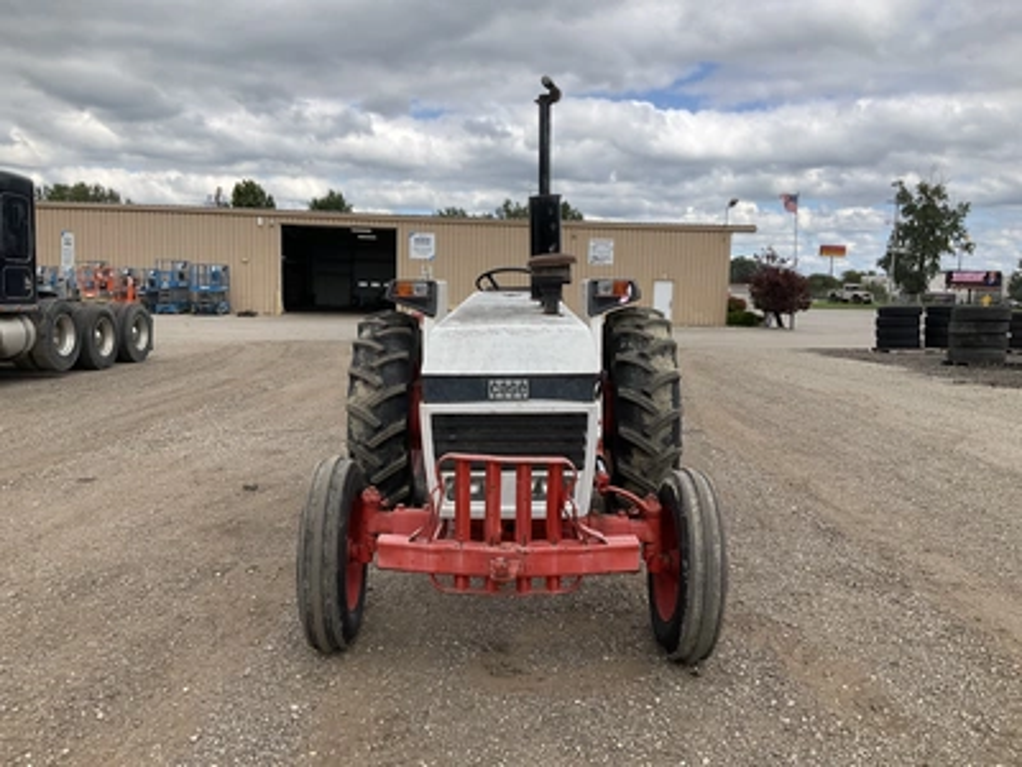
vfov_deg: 48.2
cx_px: 511
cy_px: 384
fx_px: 856
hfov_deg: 61.7
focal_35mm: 29
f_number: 1.8
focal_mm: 3
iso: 25
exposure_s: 1/1730
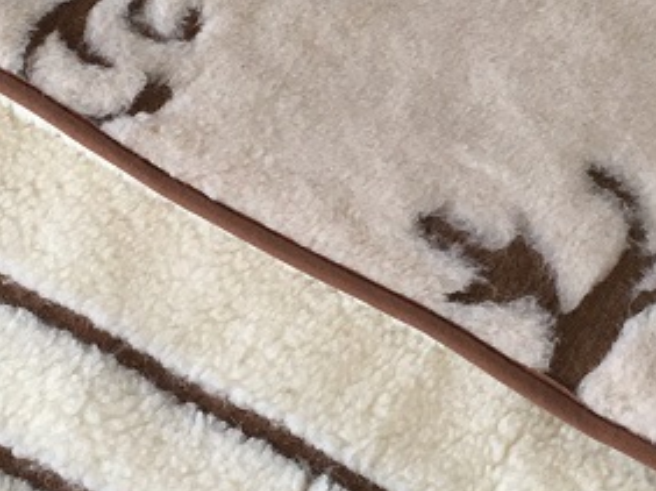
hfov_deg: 19.1
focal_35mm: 103
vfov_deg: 14.3
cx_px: 302
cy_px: 161
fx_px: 1950
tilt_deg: -51.7
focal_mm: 4.15
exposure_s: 1/33
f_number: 2.2
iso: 125
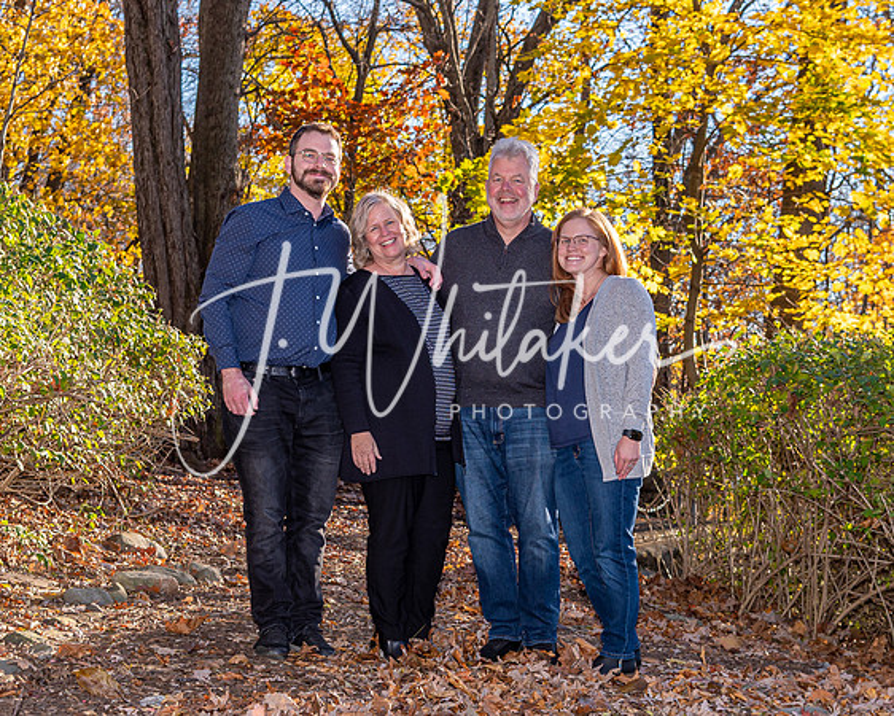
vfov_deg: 22.4
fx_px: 1801
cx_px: 447
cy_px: 496
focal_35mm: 68
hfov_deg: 27.9
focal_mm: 38
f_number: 6.3
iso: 100
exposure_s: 1/200
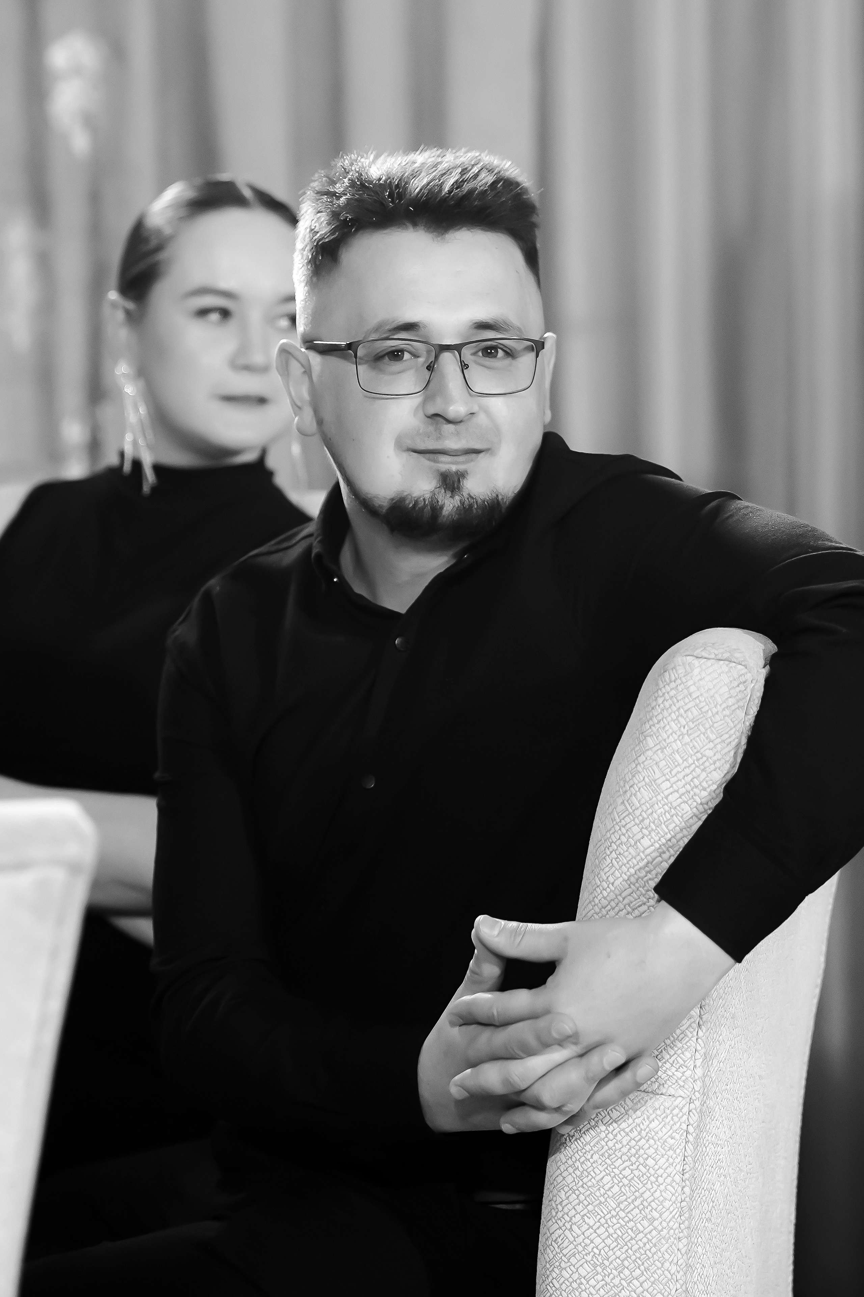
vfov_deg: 13.7
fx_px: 5401
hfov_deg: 9.1
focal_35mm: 150
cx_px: 432
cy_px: 648
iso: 2000
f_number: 2.8
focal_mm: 100
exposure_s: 1/200
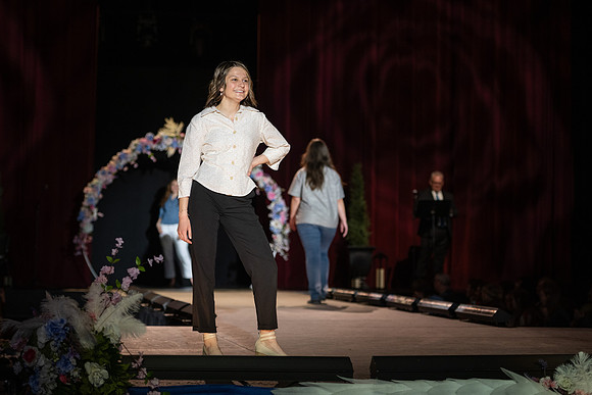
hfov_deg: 21.9
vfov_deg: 14.7
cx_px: 275
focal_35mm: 93
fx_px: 1531
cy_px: 207
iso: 640
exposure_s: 1/800
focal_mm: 86
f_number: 2.8
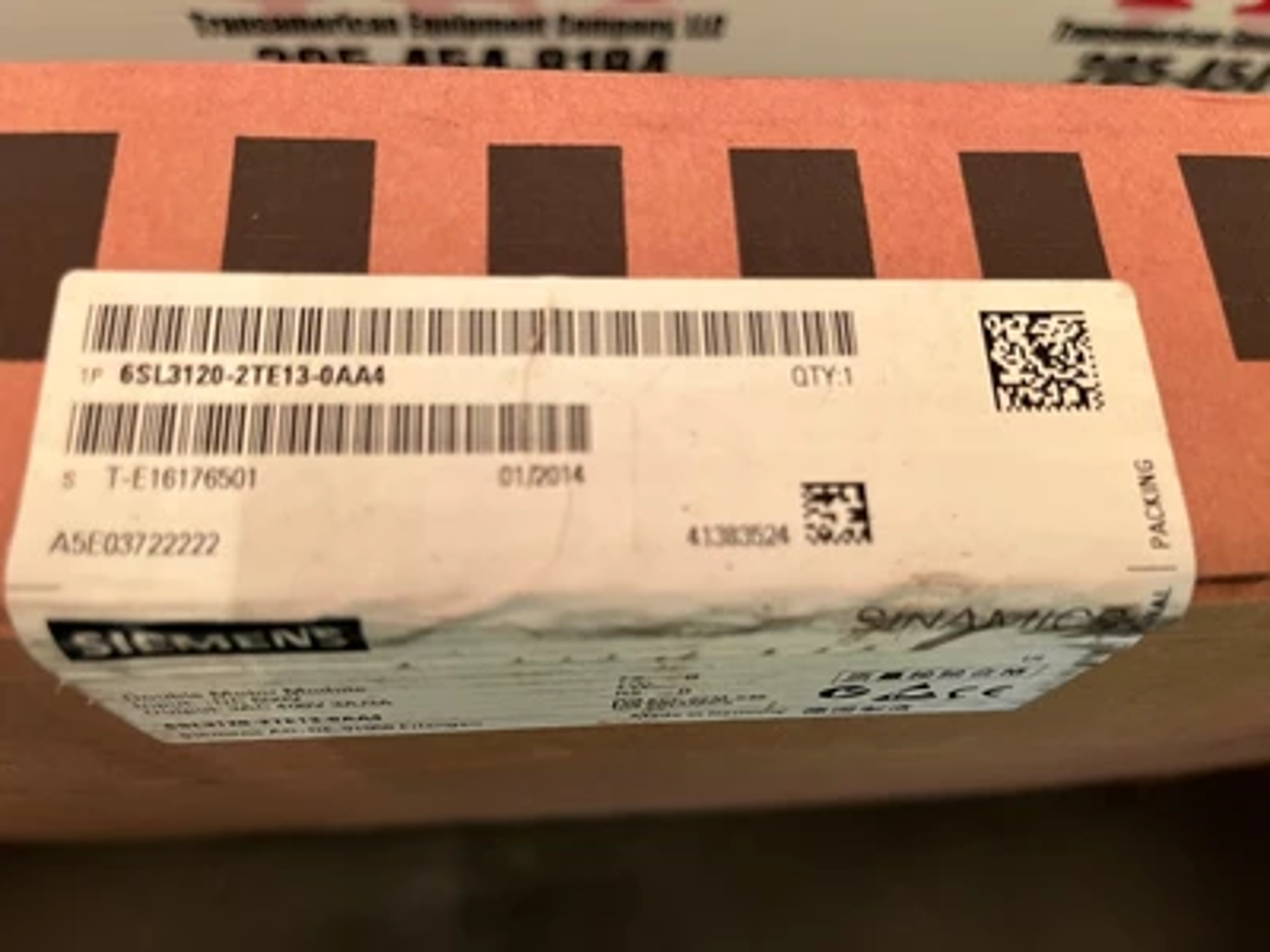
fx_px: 954
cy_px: 476
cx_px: 635
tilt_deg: -66.9
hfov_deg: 67.3
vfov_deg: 53.1
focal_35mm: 26
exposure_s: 1/71
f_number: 1.6
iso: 125
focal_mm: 5.1
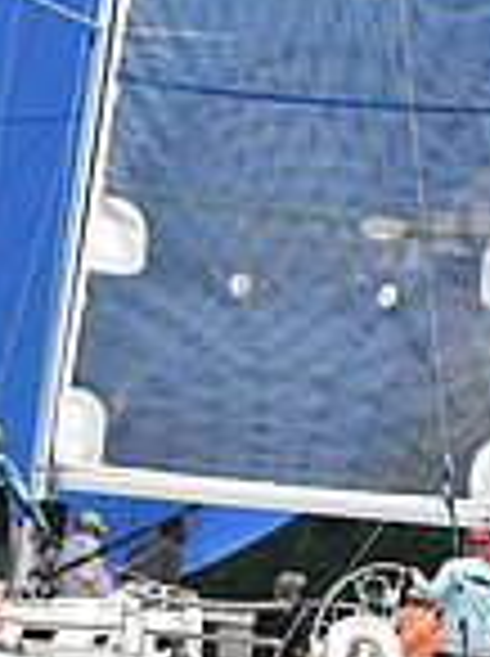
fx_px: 5073
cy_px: 32
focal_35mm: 268
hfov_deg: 5.5
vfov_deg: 7.4
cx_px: -7
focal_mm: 70
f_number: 11
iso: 320
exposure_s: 1/800
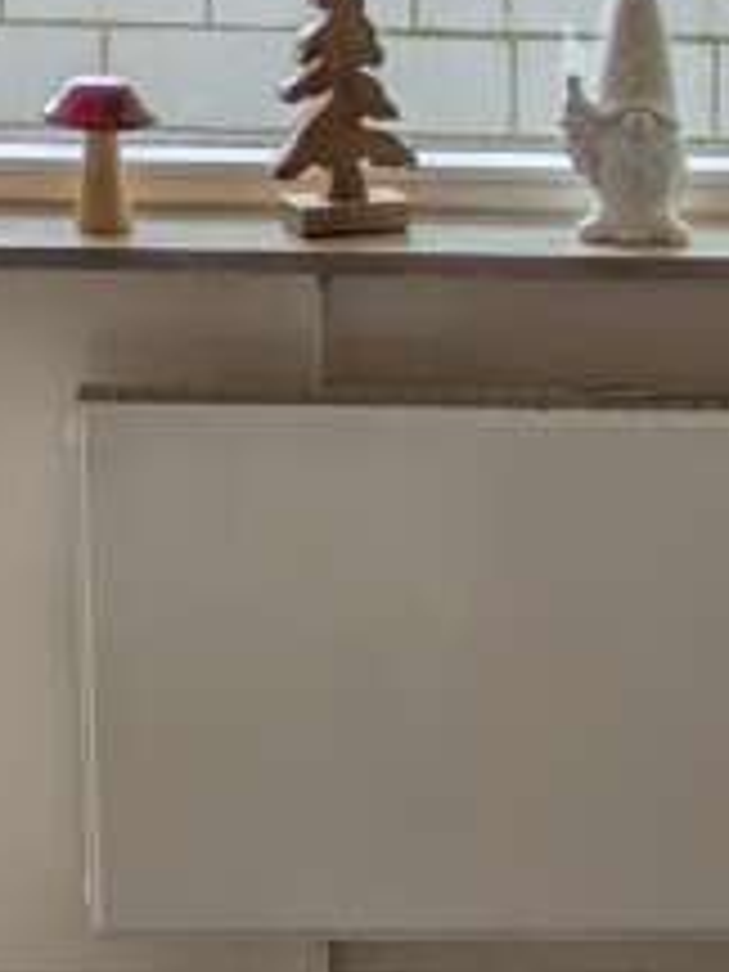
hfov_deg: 9.5
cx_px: 927
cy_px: 986
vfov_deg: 12.7
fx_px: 4324
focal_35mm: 154
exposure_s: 1/50
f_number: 1.89
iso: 79
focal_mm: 5.43
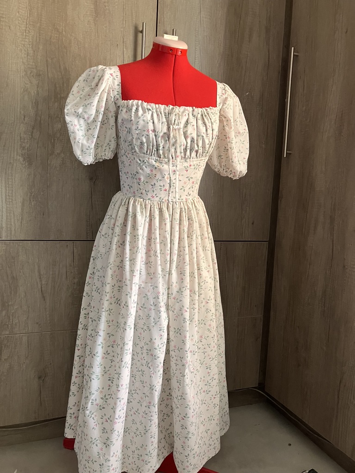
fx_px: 383
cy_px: 236
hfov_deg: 49.7
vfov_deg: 63.4
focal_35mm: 28
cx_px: 178
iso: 200
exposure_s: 1/60
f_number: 1.8
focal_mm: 3.99
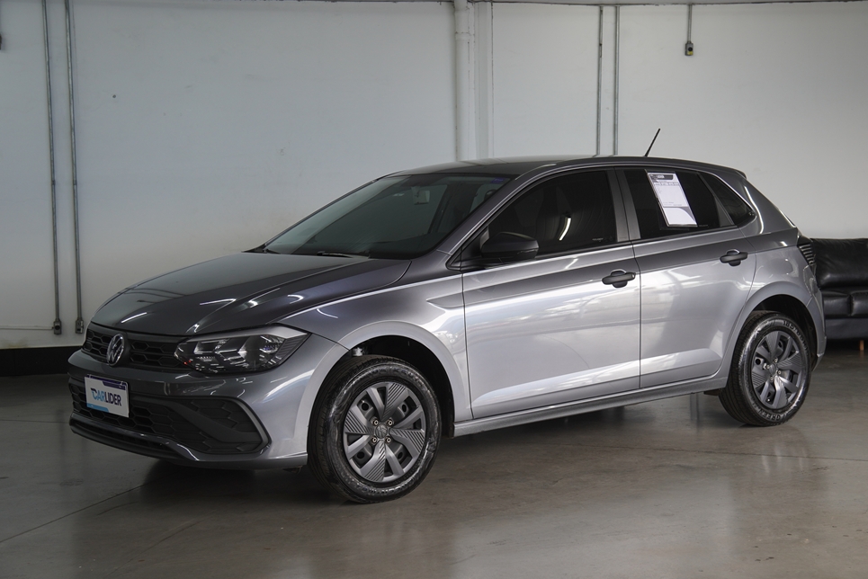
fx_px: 1267
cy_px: 294
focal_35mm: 53
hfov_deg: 37.8
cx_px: 446
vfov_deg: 25.8
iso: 200
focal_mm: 33
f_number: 3.2
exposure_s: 1/60
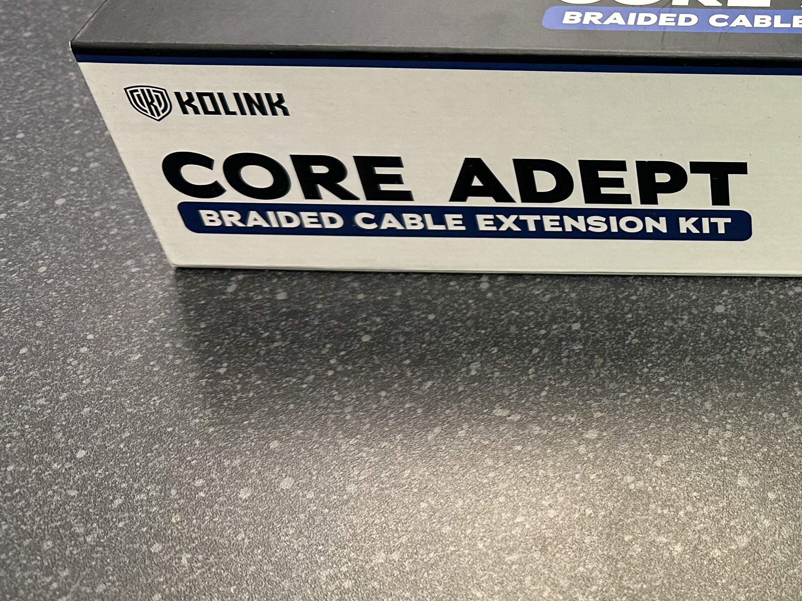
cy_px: 147
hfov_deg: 34.4
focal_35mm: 50
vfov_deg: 28.7
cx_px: 821
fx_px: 1159
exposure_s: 1/100
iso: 160
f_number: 1.78
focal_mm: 6.86
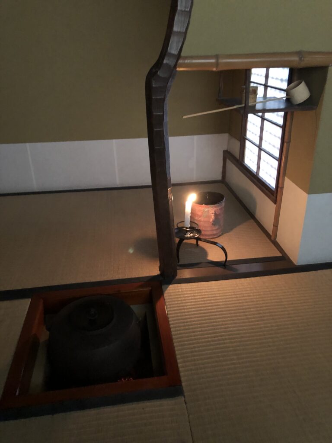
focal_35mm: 28
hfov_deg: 49.7
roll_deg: -0.2
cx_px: 166
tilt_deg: -25.7
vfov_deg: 63.4
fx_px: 358
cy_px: 222
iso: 160
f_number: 1.8
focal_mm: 3.99
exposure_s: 1/4
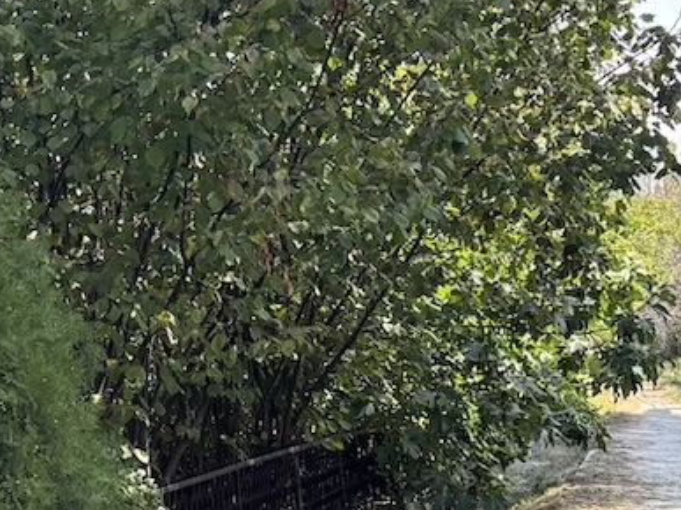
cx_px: -107
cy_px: 455
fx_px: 1849
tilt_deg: -5.5
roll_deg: -2.0
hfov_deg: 19.8
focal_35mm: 94
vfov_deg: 15.5
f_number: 1.6
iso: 50
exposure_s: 1/421
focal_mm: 5.96
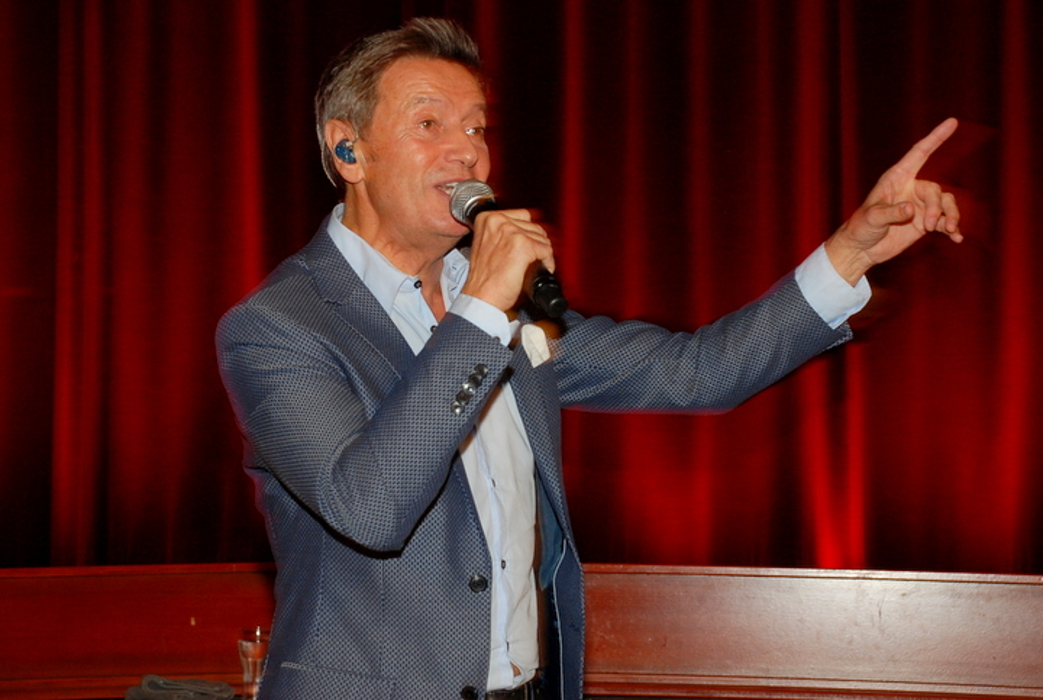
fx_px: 2177
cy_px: 350
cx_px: 522
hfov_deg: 26.9
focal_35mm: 75
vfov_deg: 18.3
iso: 320
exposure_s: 1/60
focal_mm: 50
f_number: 5.6
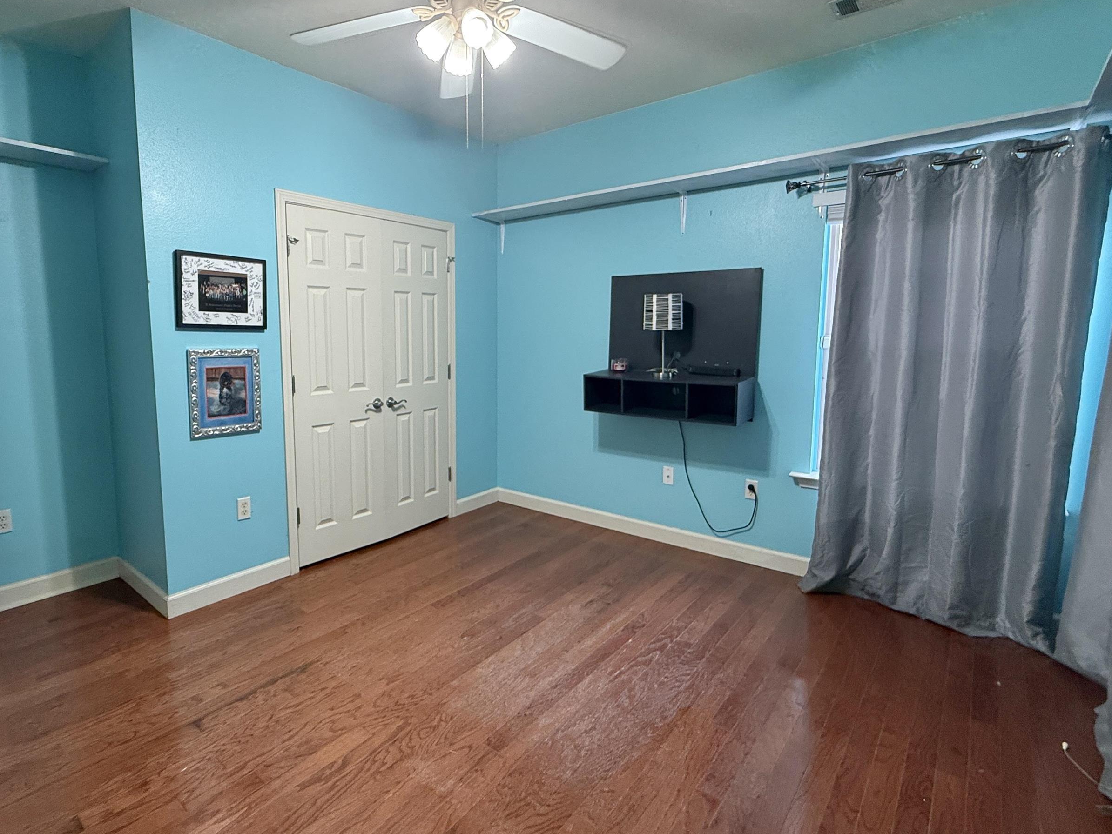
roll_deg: +0.2
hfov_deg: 87.4
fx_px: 578
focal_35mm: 18
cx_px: 491
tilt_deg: -5.5
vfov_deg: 71.5
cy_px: 389
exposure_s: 1/120
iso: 320
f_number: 2.2
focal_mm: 2.22
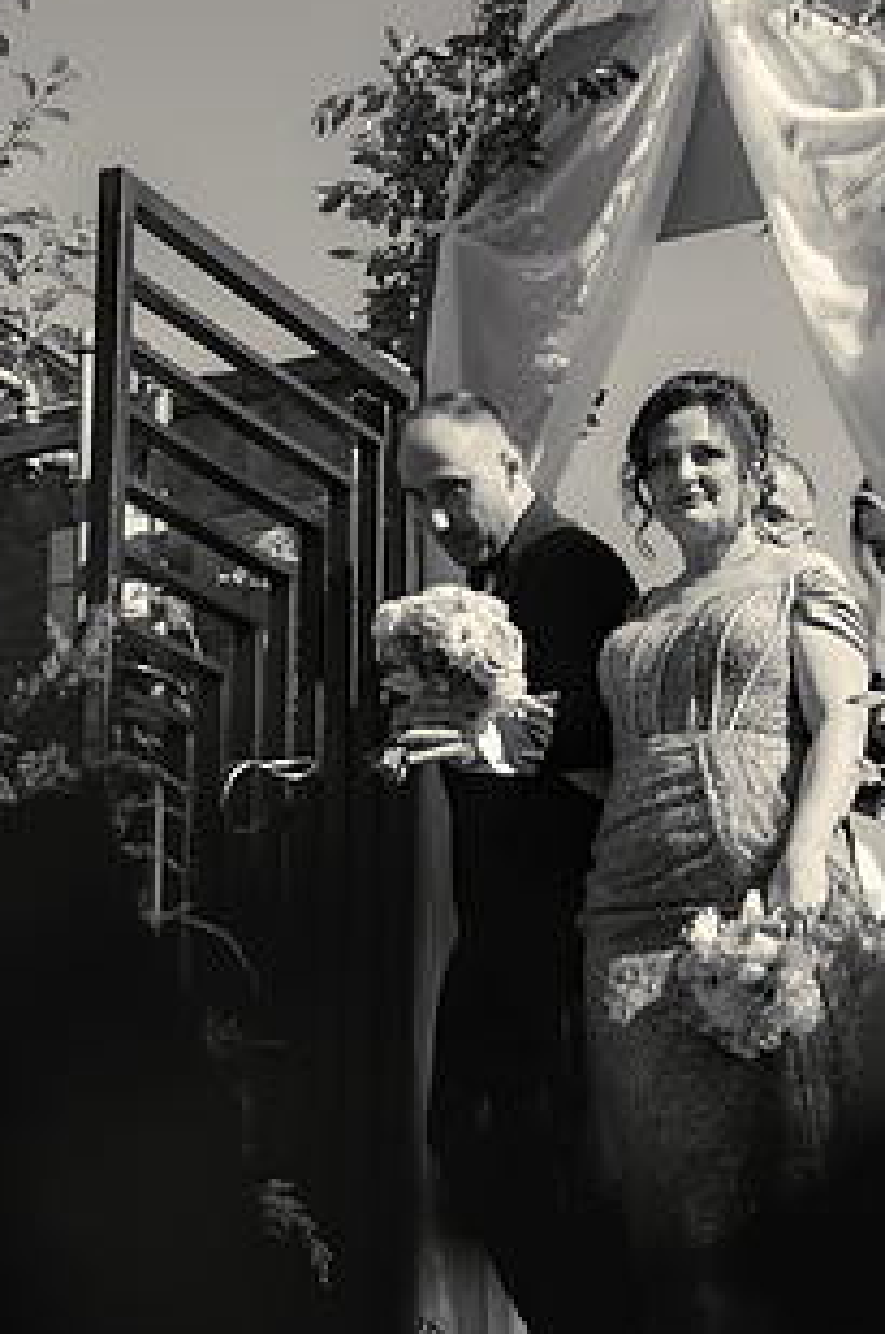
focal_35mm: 102
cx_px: 576
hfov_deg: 13.4
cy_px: 630
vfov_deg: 20.0
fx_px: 3774
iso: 100
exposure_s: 1/500
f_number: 3.5
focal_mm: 70
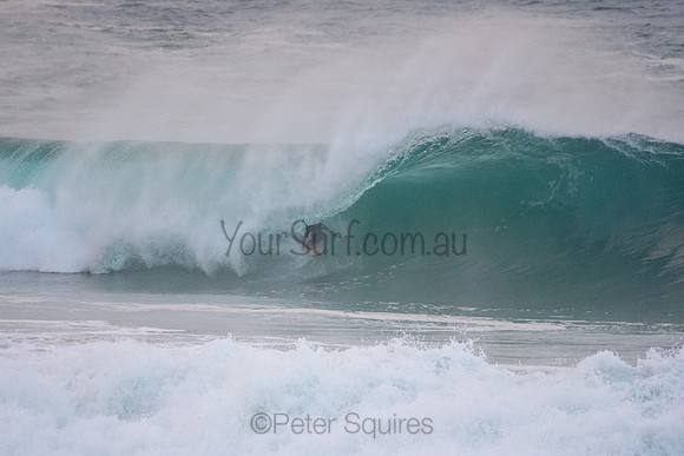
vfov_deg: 1.8
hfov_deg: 2.7
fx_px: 14253
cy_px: 228
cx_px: 342
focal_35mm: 750
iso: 2000
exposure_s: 1/1250
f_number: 5.6
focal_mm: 500
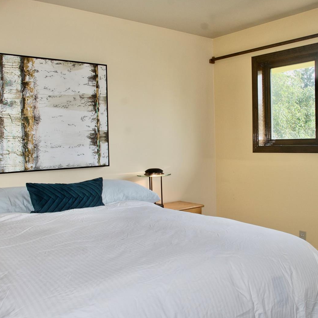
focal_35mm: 35
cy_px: 158
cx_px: 162
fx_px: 364
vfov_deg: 47.2
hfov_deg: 47.2
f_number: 5.6
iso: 400
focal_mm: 18
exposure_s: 1/180
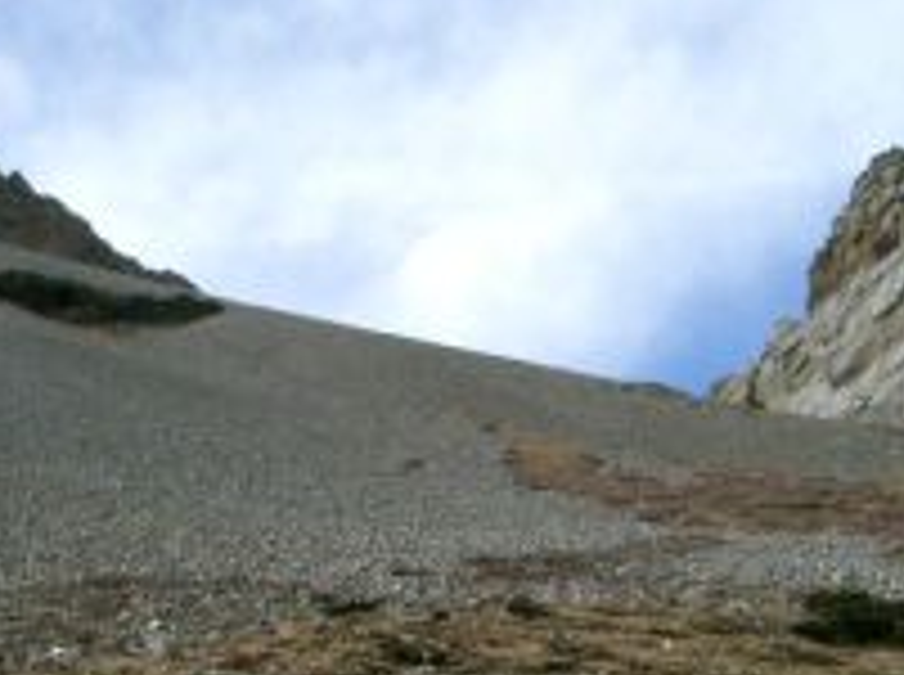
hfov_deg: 23.6
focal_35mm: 83
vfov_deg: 17.4
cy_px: 634
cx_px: 430
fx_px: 2164
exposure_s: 1/2000
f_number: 4.8
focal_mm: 8
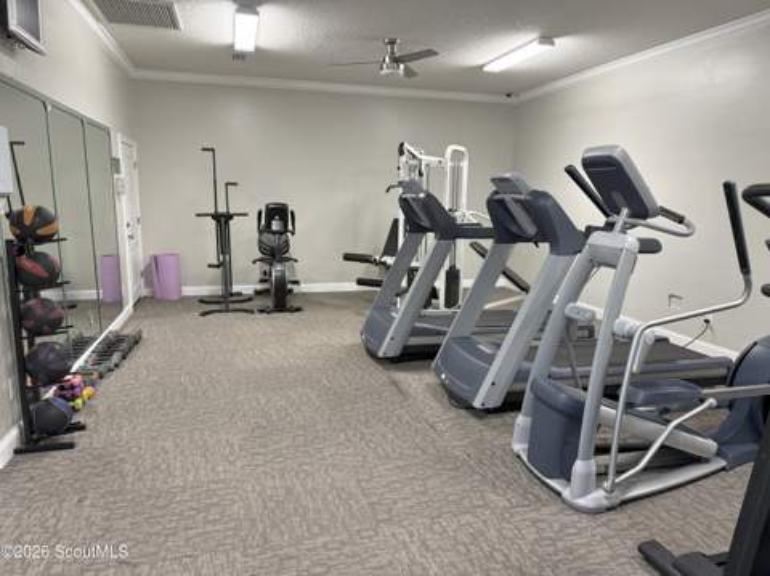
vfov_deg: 56.7
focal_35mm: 24
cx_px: 385
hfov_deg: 71.7
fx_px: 533
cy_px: 288
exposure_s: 1/60
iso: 250
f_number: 1.78
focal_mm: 6.76
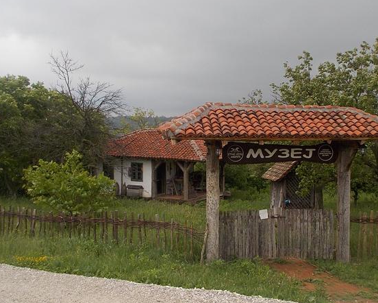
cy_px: 165
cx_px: 247
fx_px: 459
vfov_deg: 36.5
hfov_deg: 44.2
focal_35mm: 41
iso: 80
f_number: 3.3
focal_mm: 4.1
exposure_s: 1/400
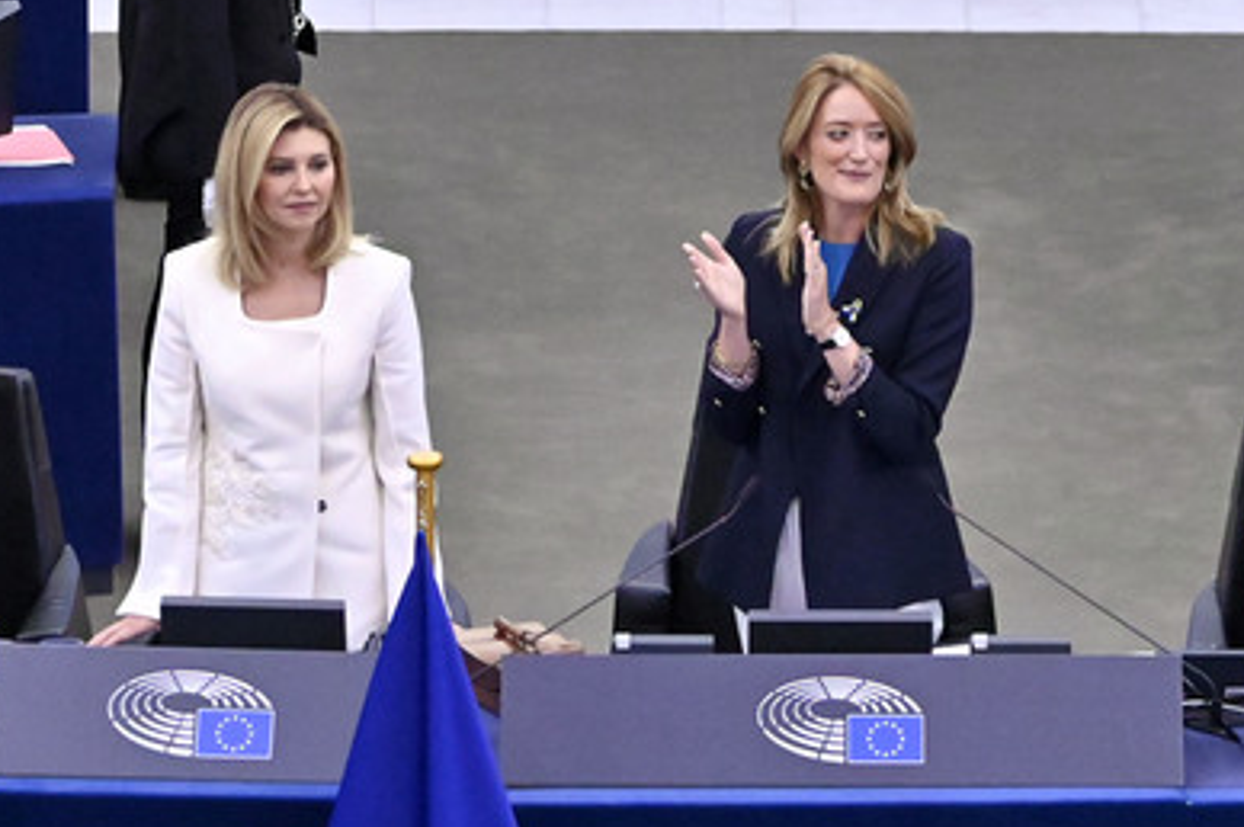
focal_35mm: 244
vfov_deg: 5.6
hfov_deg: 8.4
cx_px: 601
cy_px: 455
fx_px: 8424
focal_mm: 210
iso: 8000
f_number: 5.3
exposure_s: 1/800
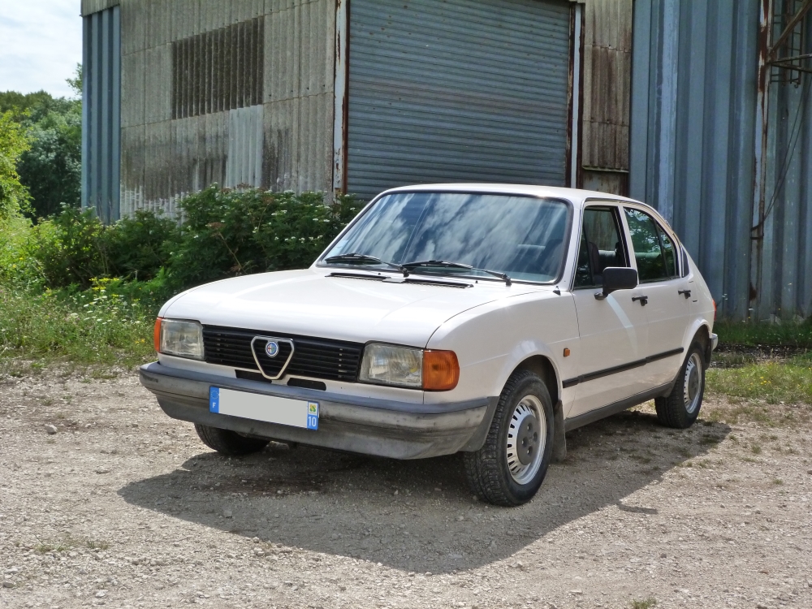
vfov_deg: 31.5
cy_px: 304
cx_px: 406
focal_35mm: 46
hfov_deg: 41.2
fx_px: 1079
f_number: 5.6
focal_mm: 8.3
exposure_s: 1/400
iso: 200
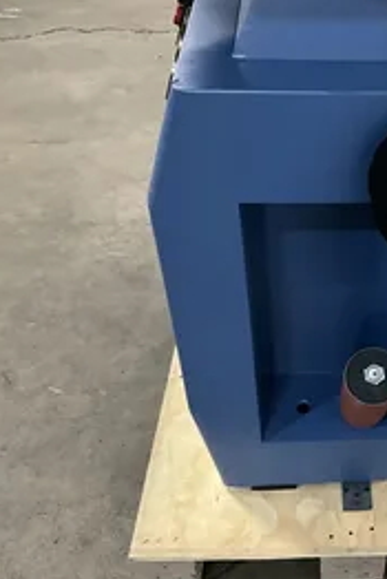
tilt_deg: -41.2
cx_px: 376
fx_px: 741
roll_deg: -2.9
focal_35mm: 46
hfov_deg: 27.8
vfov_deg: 42.7
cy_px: 294
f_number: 1.8
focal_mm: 3
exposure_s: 1/30
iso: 400
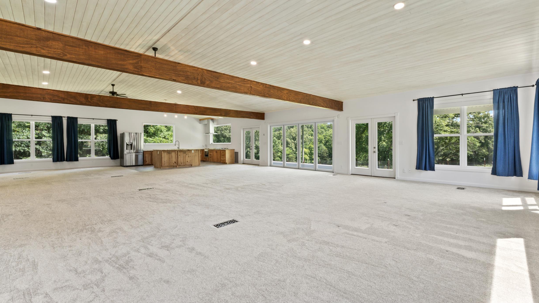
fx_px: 229
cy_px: 144
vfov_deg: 67.0
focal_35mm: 16
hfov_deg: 99.4
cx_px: 266
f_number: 9
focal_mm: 10
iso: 200
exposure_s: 1/6
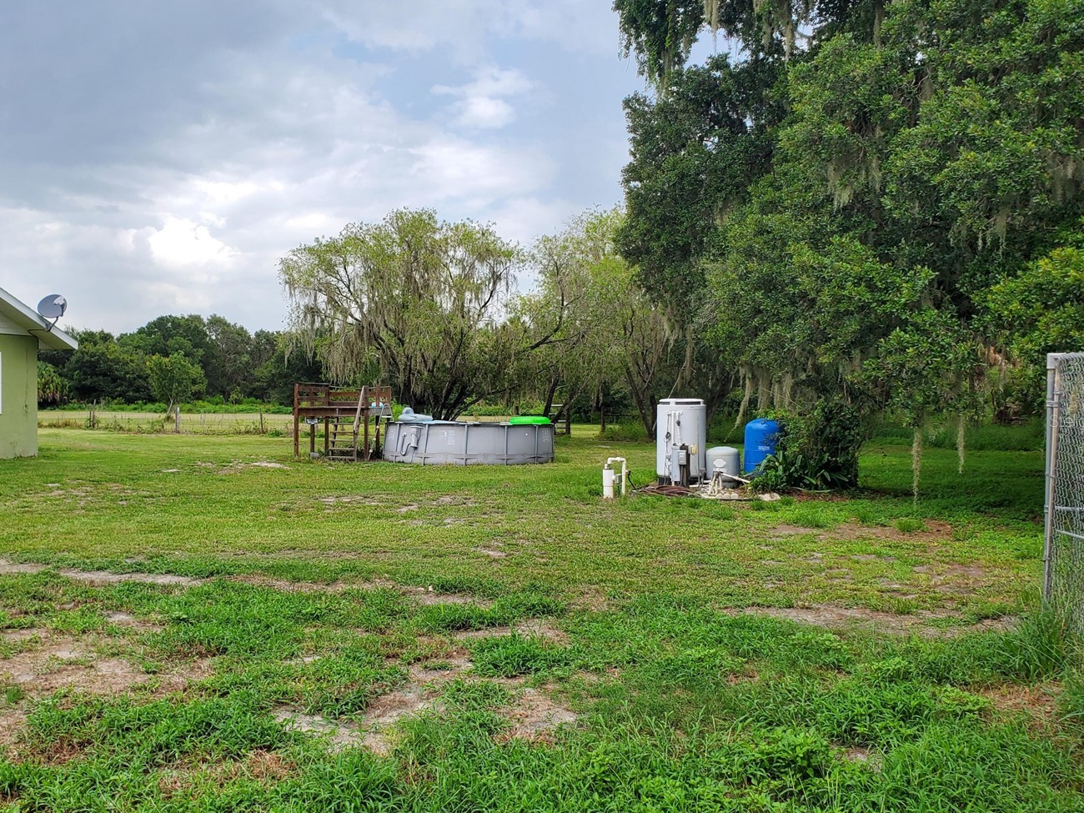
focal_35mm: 32
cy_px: 420
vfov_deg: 44.2
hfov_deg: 56.6
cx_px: 461
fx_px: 1002
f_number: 2.4
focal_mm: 4.3
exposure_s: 1/647
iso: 50
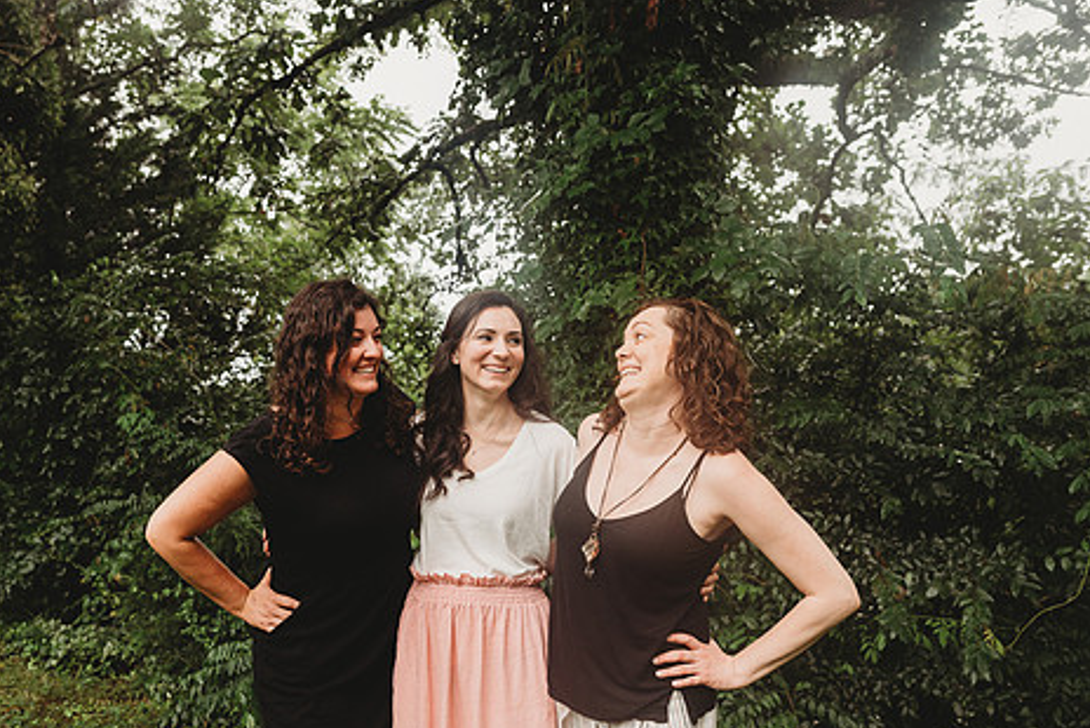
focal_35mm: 30
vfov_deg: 43.5
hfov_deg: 61.3
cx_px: 428
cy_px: 424
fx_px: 909
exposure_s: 1/160
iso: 400
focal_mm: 24
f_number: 3.5
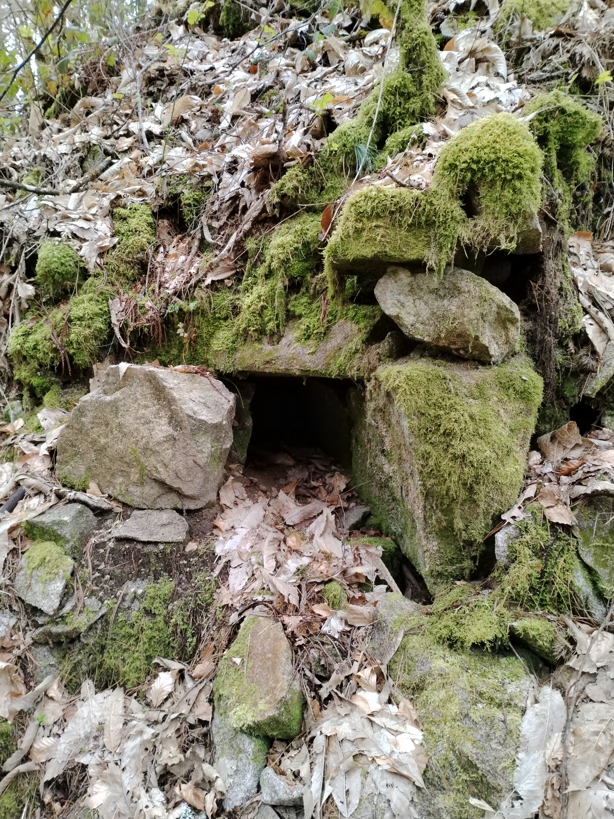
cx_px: 307
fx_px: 615
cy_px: 410
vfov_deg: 67.3
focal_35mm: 26
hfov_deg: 53.1
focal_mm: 4.26
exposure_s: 1/100
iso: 312
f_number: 1.8
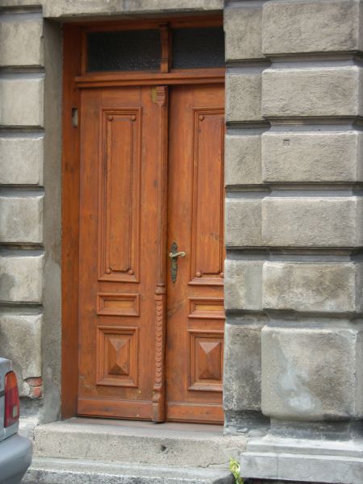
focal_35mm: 120
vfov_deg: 16.4
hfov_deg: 12.3
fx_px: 1678
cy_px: 242
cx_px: 182
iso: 50
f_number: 3.5
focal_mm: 31
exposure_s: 1/125
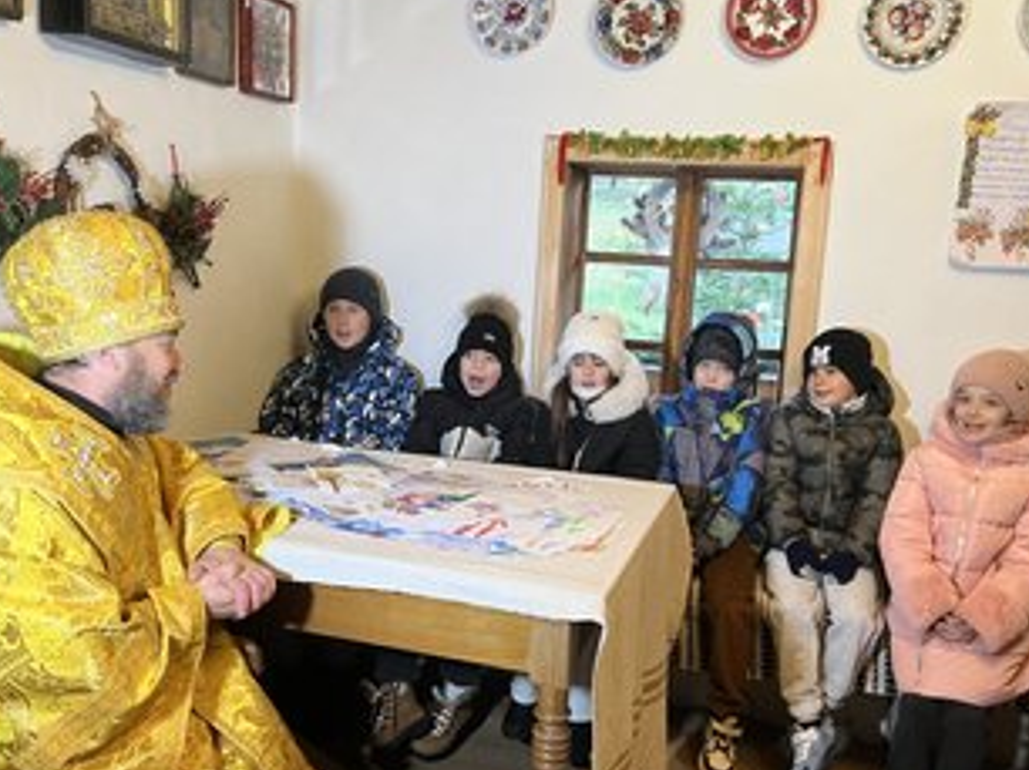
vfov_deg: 41.7
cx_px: 518
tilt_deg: -9.4
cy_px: 407
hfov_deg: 54.0
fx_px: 1010
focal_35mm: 34
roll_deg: -2.5
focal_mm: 5.7
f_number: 1.5
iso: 125
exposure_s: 1/50
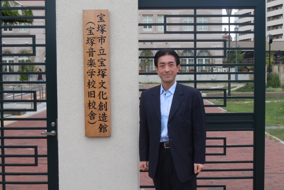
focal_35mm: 57
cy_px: 96
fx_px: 450
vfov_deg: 23.8
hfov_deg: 35.0
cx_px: 143
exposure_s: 1/100
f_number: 4.9
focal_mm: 9.6
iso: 100
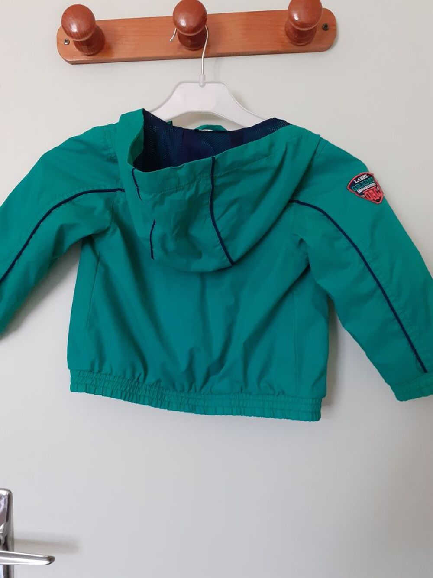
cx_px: 216
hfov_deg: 51.4
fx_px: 450
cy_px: 289
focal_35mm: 27
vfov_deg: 65.3
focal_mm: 3.6
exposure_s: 1/25
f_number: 1.9
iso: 250
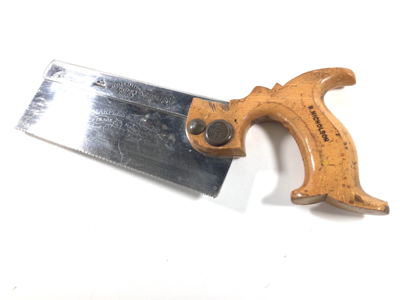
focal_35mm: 31
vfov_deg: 45.4
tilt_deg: -68.0
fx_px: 358
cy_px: 150
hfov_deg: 58.4
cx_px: 200
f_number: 2.4
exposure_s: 1/100
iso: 32
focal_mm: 3.3
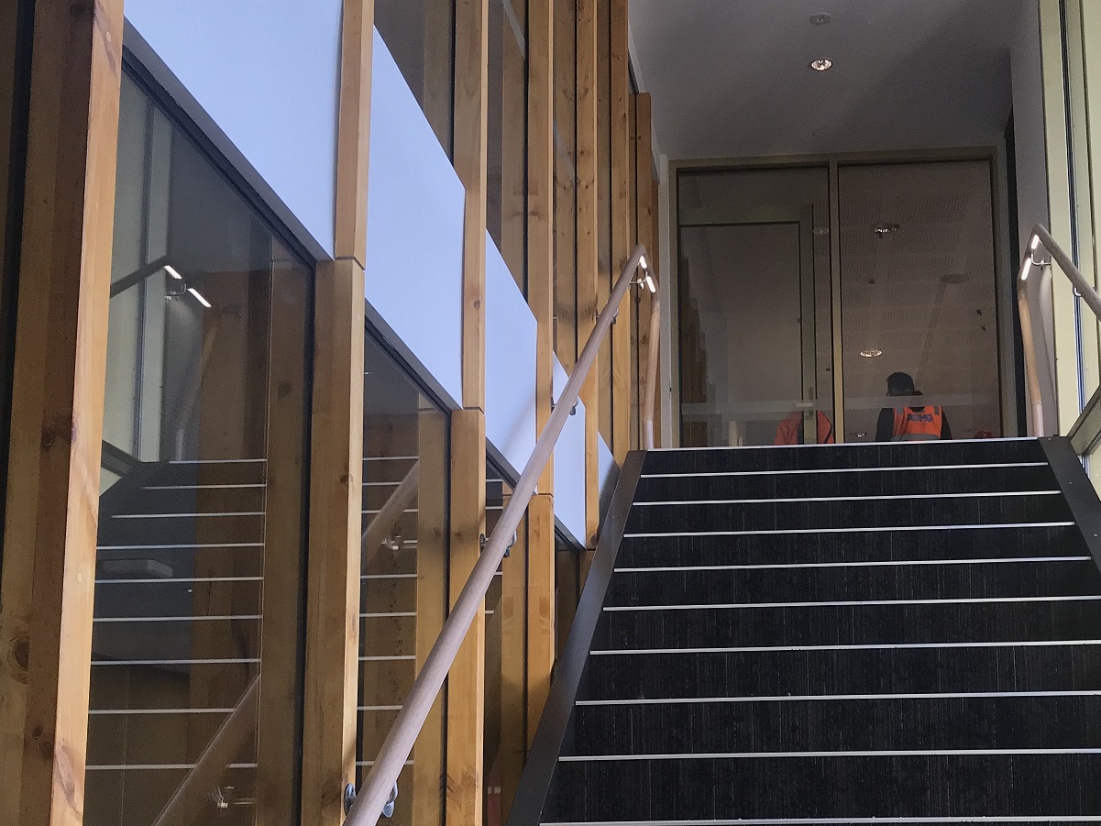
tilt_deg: +9.1
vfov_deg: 30.5
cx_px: 746
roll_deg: +1.6
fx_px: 1495
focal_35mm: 47
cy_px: 585
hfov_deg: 39.9
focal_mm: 3.99
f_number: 1.8
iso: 25
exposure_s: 1/100
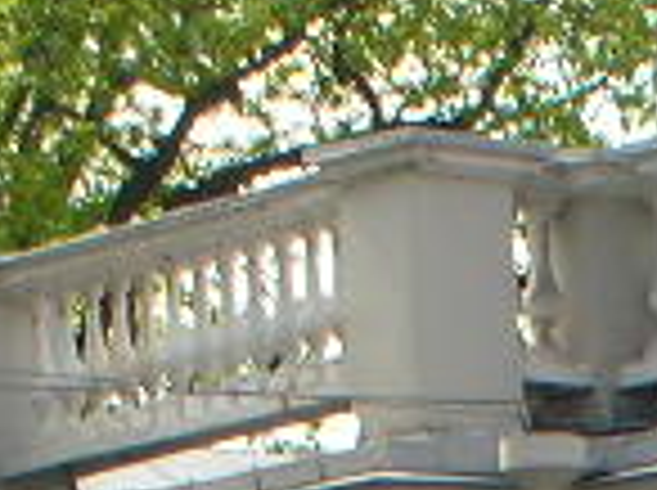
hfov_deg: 3.3
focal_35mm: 605
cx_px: 1184
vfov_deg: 2.4
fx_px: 11464
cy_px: 1515
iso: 50
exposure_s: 1/158
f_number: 4.8
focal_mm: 14.3
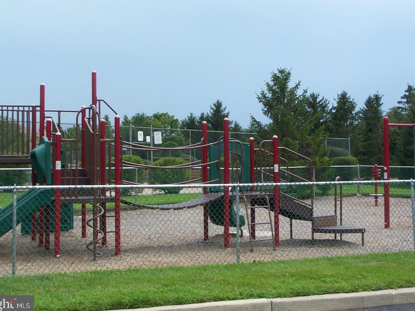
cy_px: 133
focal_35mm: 57
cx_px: 217
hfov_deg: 33.8
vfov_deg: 25.6
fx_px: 683
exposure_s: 1/400
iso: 64
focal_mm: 8
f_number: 4
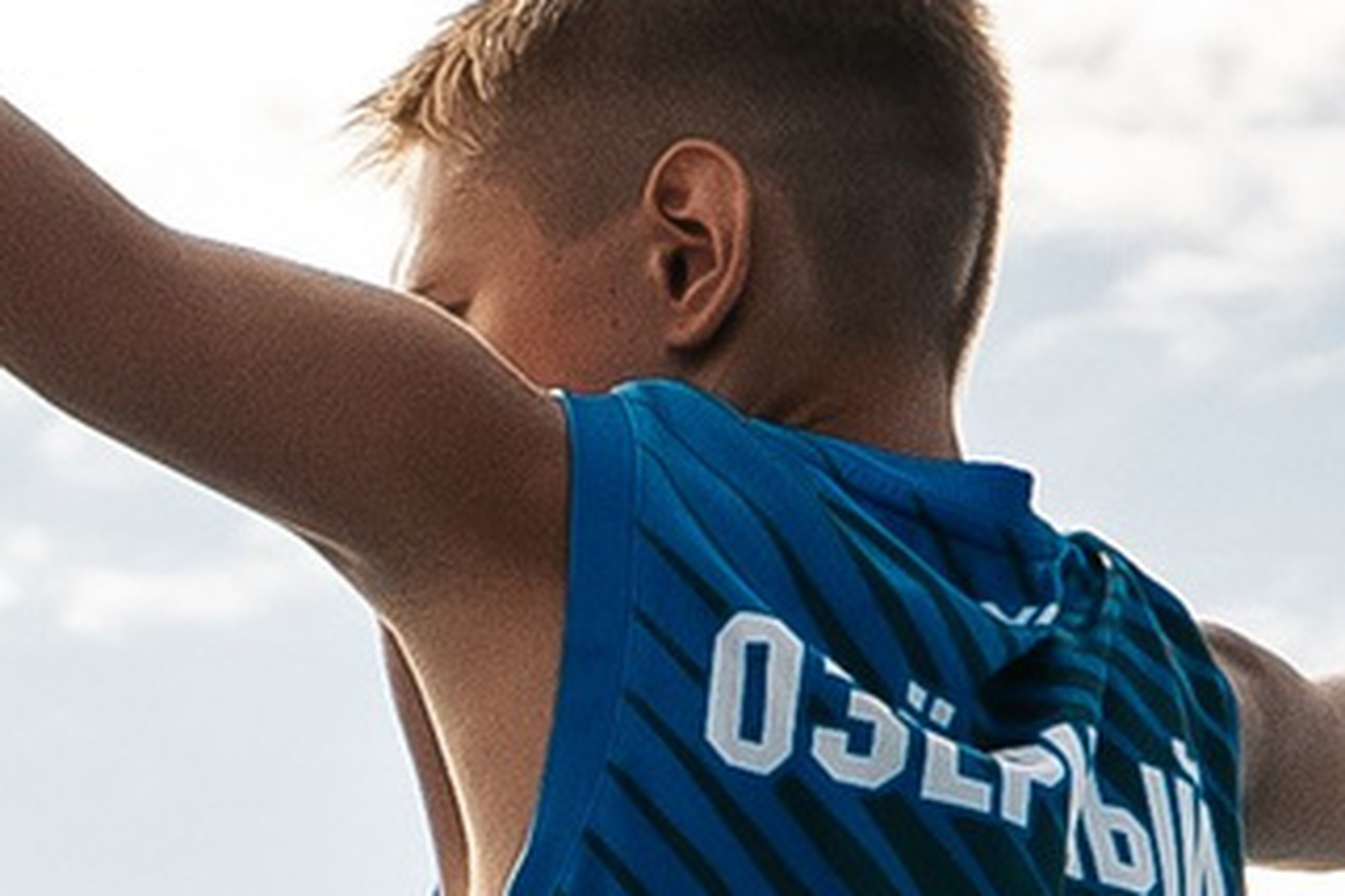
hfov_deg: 9.1
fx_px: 8331
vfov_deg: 5.9
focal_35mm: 223
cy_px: 2366
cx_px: -406
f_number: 2.8
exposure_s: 1/8000
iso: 400
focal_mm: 28
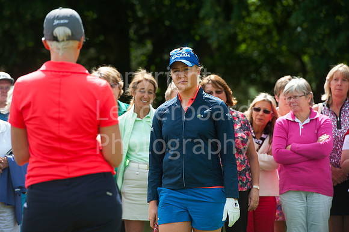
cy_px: 116
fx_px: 1938
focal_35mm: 200
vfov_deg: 6.9
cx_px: 174
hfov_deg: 10.3
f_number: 5.6
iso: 400
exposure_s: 1/2000
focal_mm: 200
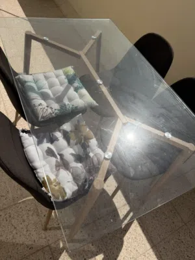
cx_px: 98
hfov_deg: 56.8
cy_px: 130
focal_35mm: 24
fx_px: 180
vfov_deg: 71.6
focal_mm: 6.76
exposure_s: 1/17544
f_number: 1.78
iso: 100
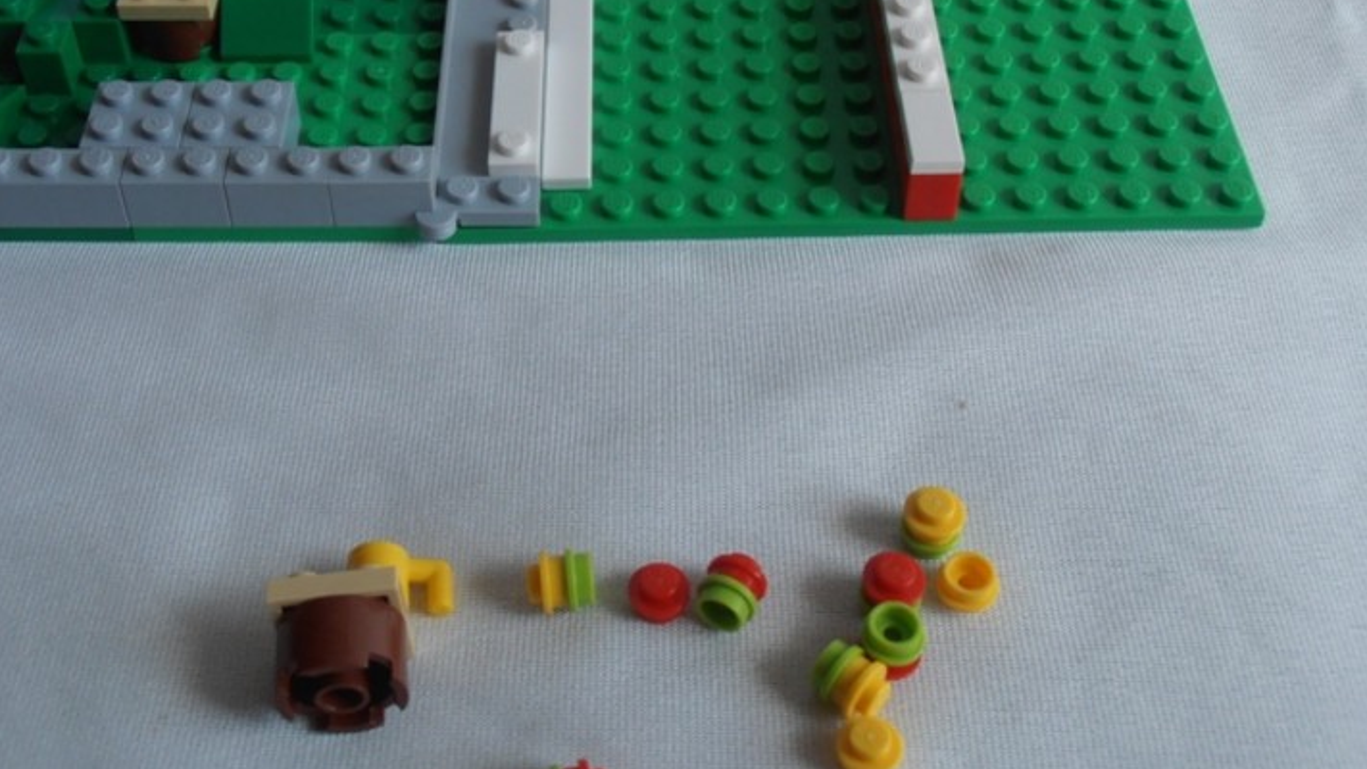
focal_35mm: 51
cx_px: 573
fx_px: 1849
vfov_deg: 23.4
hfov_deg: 40.5
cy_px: 239
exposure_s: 1/100
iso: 80
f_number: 3.9
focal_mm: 6.61
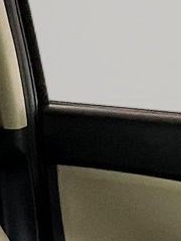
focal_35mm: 191
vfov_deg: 9.7
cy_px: 466
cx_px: -205
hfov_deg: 7.4
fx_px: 1333
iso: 80
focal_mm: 3
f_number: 1.8
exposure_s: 1/60
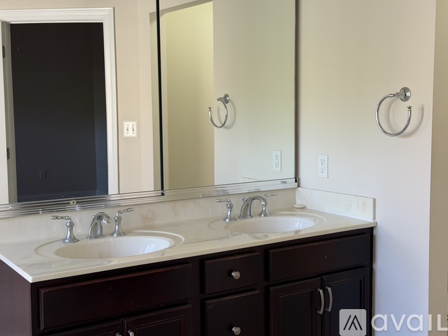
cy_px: 168
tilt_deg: -6.2
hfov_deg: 39.7
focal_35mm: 48
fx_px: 621
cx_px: 224
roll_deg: +0.9
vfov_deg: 30.3
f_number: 1.78
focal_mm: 6.76
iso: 100
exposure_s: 1/60
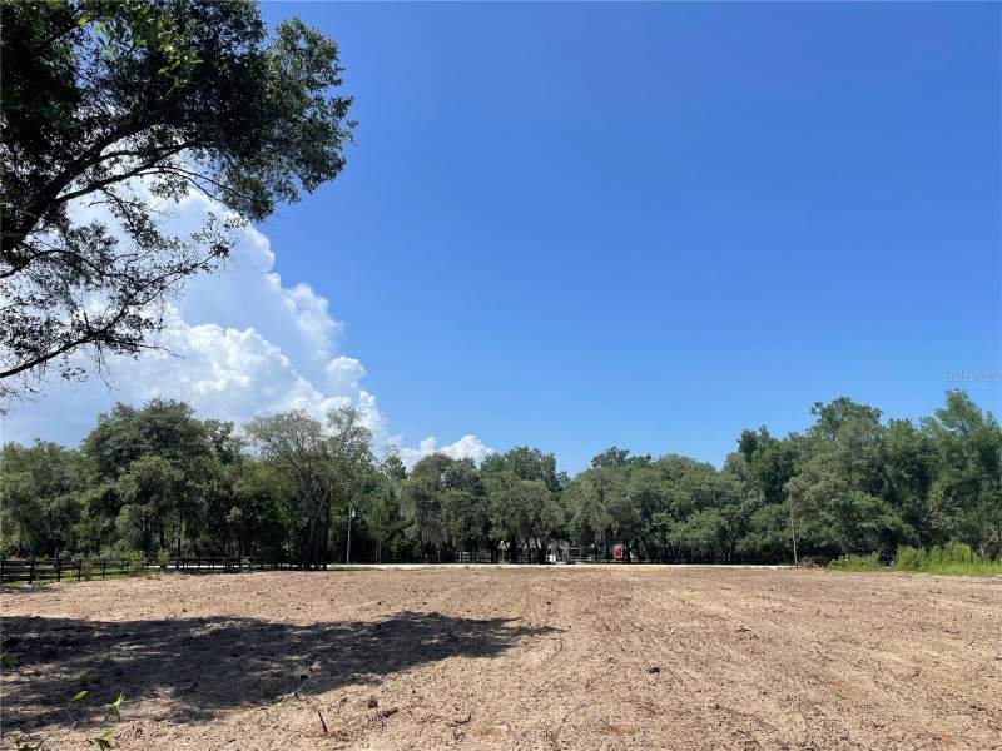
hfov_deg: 67.3
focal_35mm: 26
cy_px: 376
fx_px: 753
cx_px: 501
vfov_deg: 53.1
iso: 32
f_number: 1.6
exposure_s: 1/4651
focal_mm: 4.2
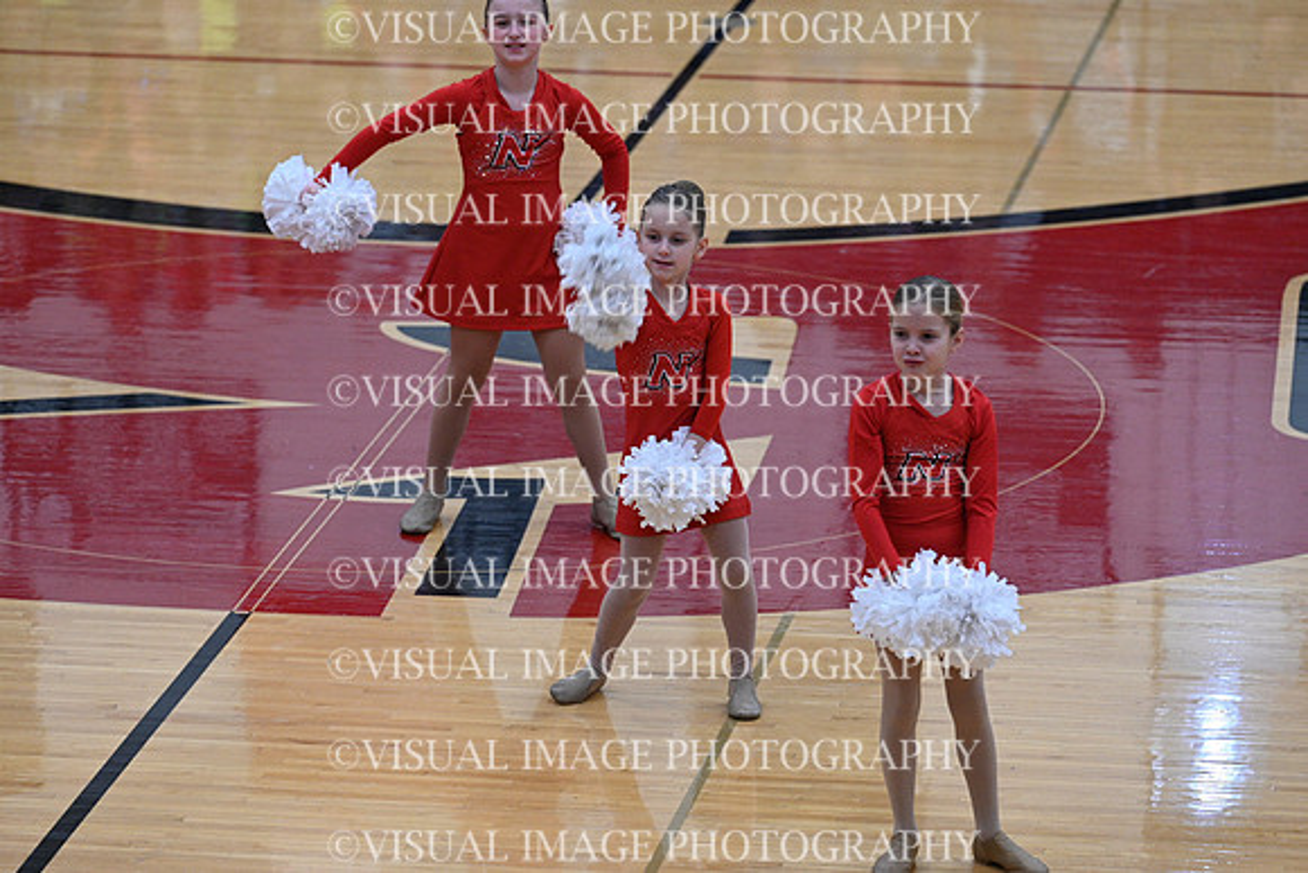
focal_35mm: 185
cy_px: 436
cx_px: 654
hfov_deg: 11.1
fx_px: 6723
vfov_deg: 7.4
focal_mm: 185
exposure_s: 1/400
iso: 4000
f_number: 4
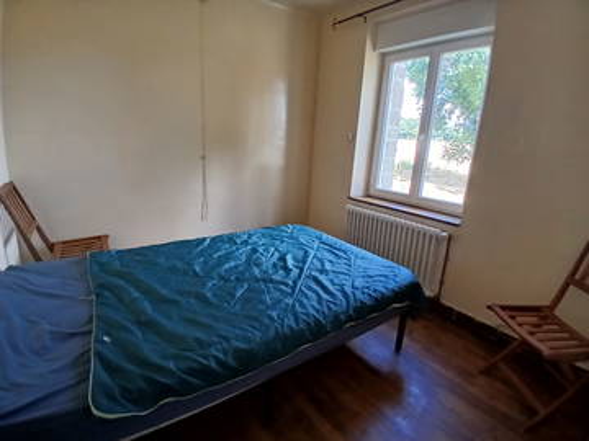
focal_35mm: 17
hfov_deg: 91.0
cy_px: 220
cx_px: 294
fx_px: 289
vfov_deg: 74.7
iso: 100
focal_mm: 1.4
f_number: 2.2
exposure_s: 1/50
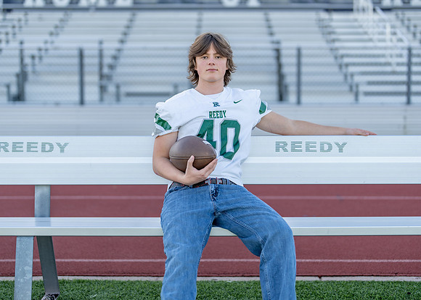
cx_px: 209
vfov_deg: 23.4
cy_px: 129
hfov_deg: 32.3
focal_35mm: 61
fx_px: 726
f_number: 1.2
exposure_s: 1/2000
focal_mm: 50
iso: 100
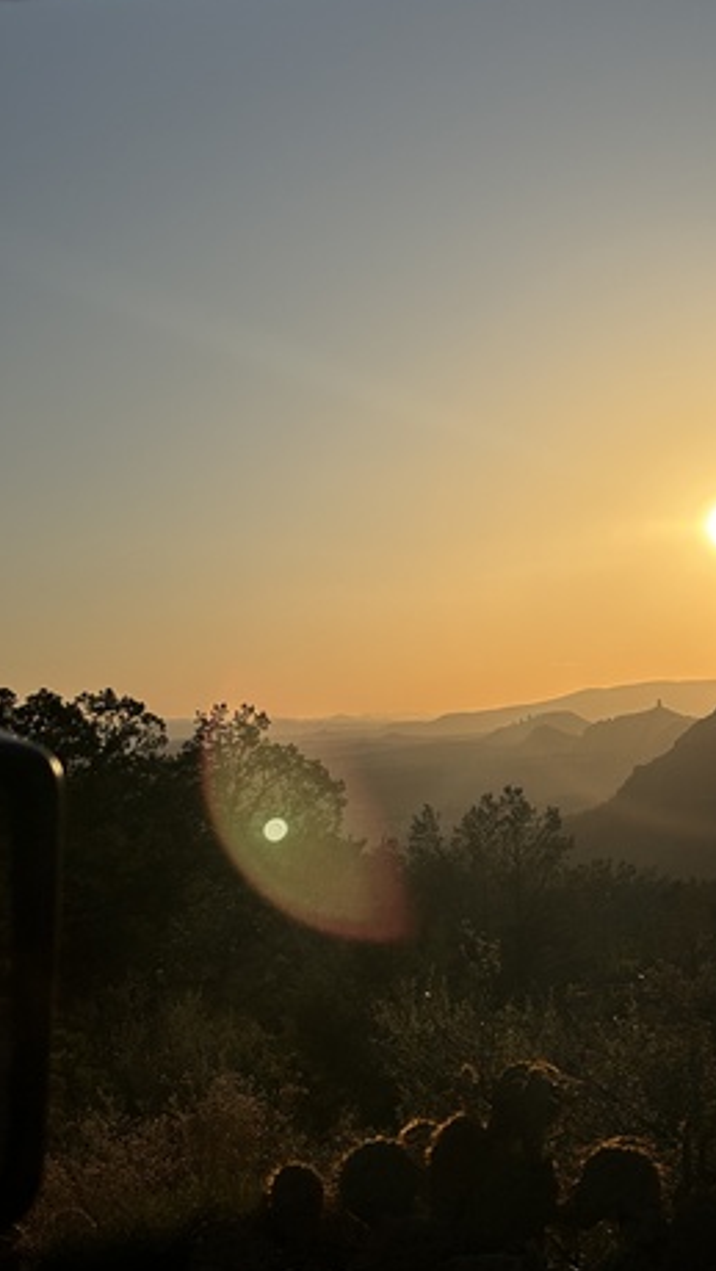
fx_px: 2159
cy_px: 655
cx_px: 511
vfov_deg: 32.8
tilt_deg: +2.6
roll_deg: +0.9
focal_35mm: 64
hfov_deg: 18.7
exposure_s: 1/7692
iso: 25
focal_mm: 5.96
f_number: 1.6
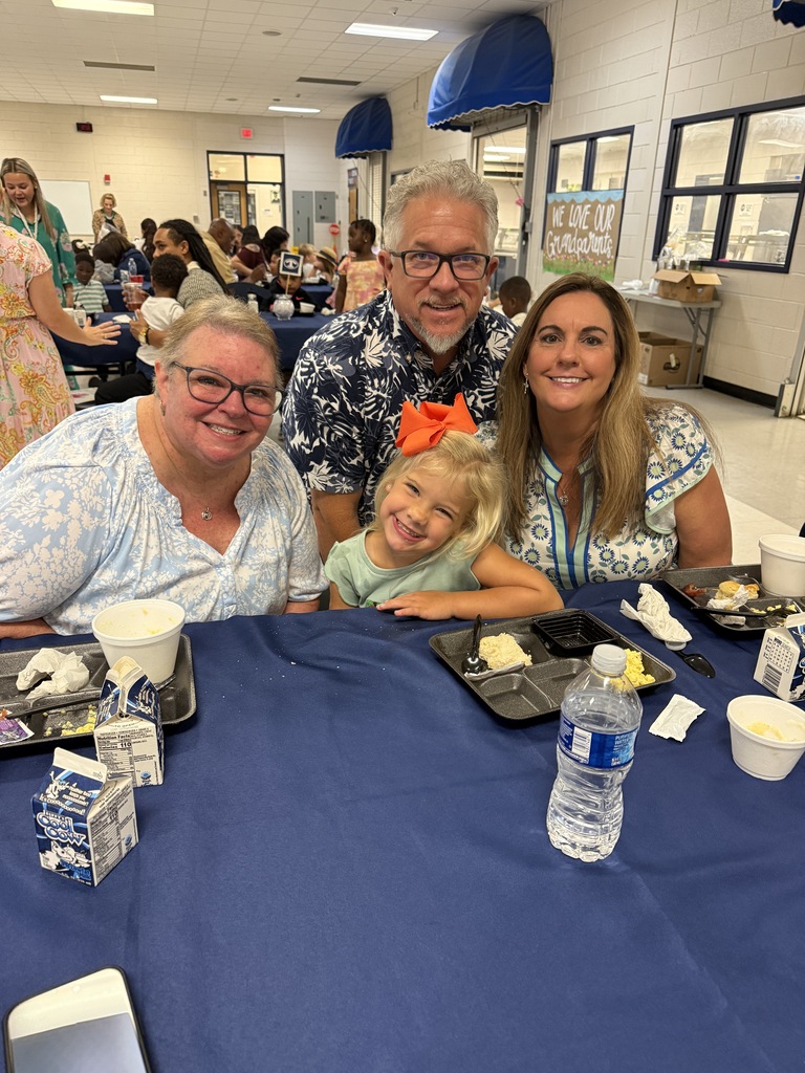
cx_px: 402
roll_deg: -2.2
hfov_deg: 56.8
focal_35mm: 24
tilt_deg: -22.6
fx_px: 744
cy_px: 536
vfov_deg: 71.6
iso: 400
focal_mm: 6.76
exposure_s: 1/60
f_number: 1.78
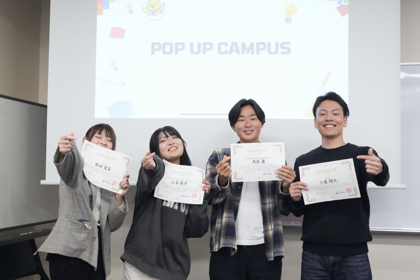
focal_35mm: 49
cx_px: 210
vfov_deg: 27.5
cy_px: 140
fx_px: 572
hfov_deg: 40.4
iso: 20000
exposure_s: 1/800
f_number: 7.1
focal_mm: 49
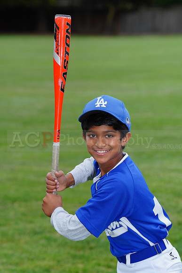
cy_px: 136
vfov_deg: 10.3
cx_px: 91
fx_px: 1516
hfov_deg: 6.9
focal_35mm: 200
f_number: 8
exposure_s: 1/200
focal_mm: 200
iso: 200
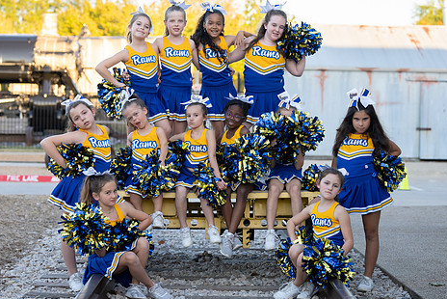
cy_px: 140
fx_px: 1242
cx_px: 222
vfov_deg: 13.7
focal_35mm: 100
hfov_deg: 20.4
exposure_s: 1/320
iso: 320
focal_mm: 80
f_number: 3.5
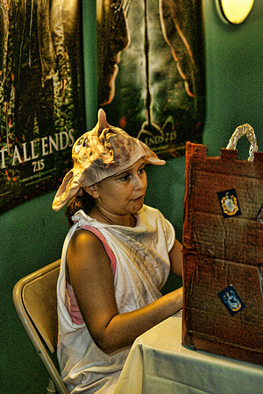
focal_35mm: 82
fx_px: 904
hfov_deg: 16.6
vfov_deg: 24.6
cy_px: 197
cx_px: 132
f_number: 2.8
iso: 400
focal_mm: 55
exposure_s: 1/80
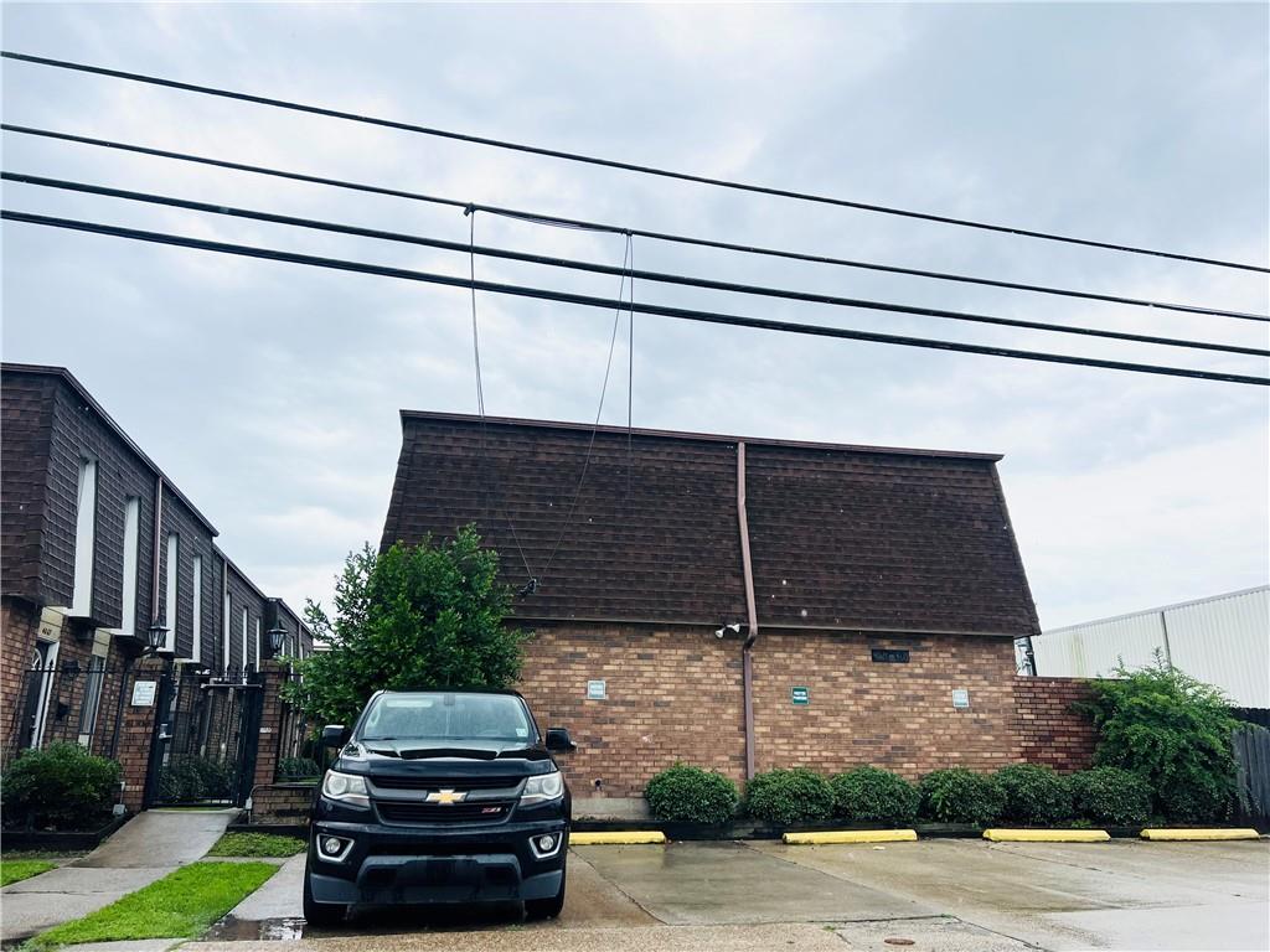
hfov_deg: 67.3
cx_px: 635
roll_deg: -0.6
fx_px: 954
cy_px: 476
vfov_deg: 53.1
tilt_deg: +17.3
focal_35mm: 26
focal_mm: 5.7
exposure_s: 1/2299
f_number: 1.5
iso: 50
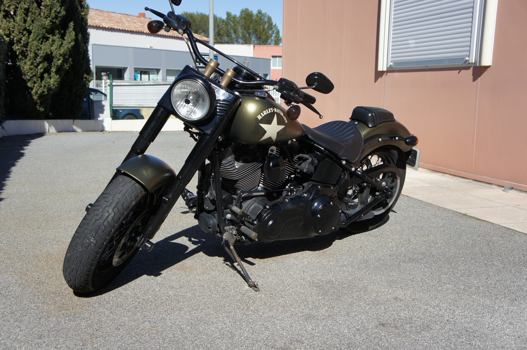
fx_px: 614
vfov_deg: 31.8
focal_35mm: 42
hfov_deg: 46.4
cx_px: 264
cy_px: 175
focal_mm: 28
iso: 200
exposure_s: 1/1250
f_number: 4.5
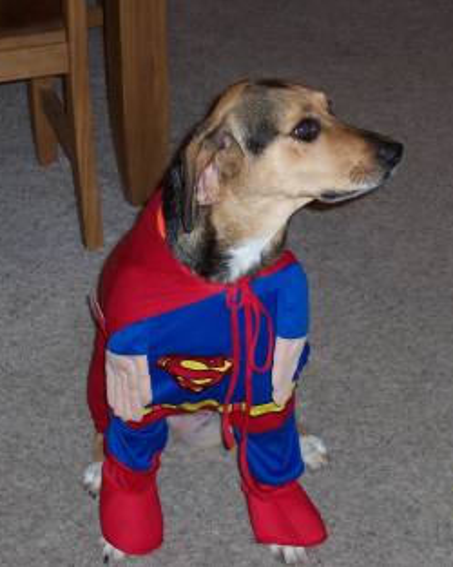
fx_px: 1560
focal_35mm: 93
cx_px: 281
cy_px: 284
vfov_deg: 20.6
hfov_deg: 16.5
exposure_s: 1/90
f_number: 4
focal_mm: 10.8
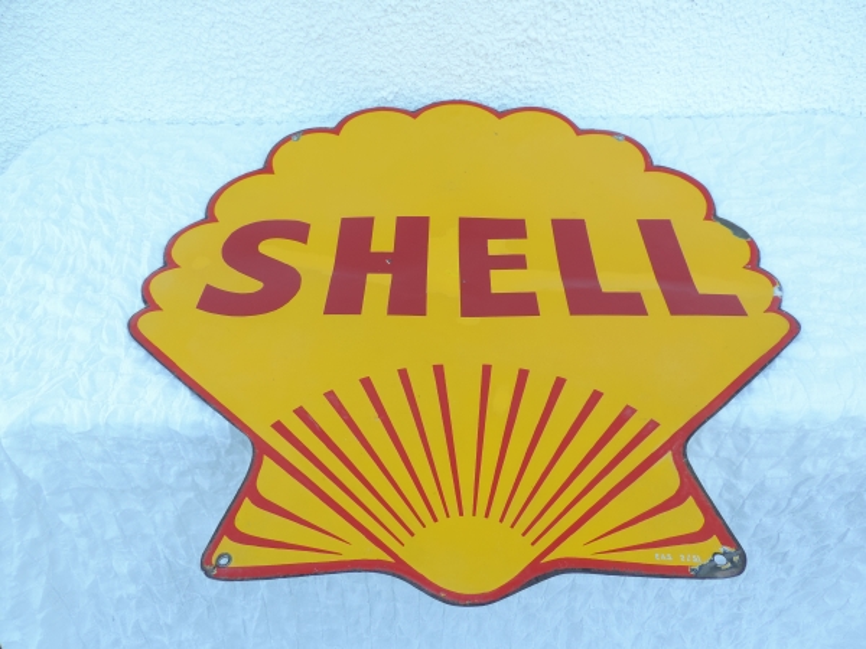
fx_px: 600
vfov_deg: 56.8
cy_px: 324
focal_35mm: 24
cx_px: 433
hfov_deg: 71.6
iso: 80
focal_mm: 4.3
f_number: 3
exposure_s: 1/80
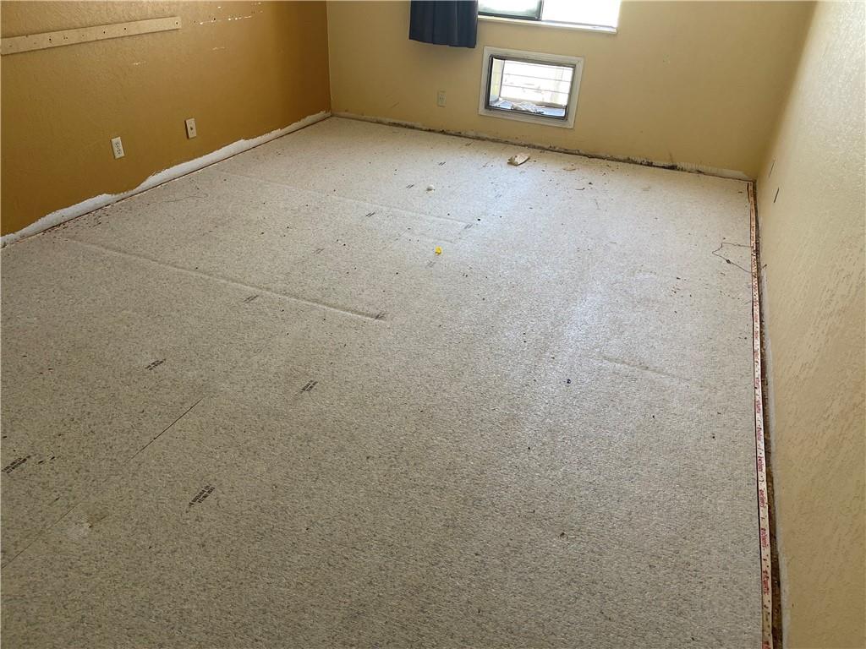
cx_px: 433
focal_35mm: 26
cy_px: 324
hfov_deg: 67.3
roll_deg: -3.3
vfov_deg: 53.1
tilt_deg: -31.1
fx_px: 650
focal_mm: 5.1
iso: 100
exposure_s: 1/121
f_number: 1.6
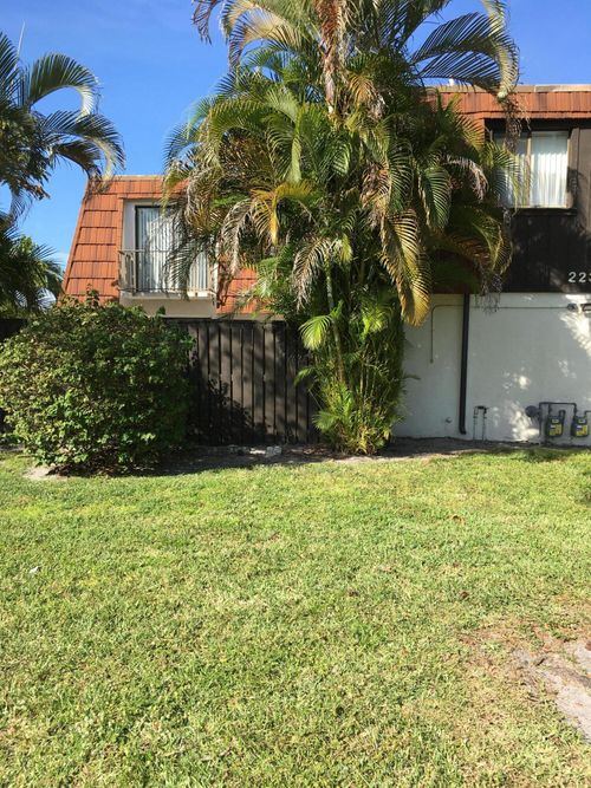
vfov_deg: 61.7
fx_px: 660
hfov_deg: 48.2
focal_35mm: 29
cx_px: 296
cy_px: 394
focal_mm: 4.15
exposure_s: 1/754
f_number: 2.2
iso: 25
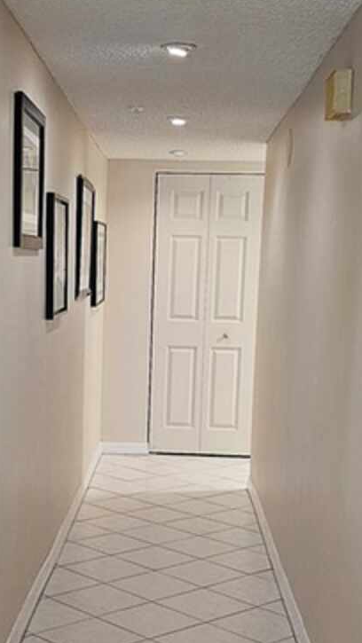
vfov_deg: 35.1
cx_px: 110
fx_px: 1006
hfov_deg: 20.3
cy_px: 424
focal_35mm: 59
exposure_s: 1/120
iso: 500
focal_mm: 6.3
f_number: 1.7
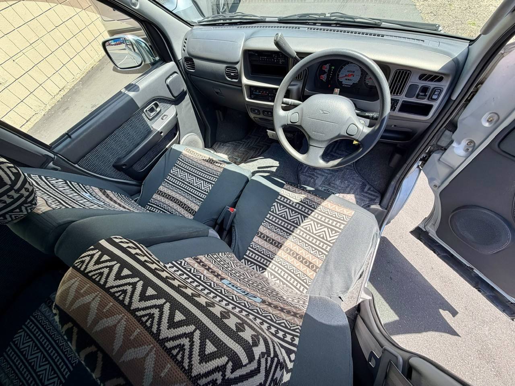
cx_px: 258
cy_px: 193
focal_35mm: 14
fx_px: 208
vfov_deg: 85.7
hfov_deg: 102.1
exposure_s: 1/344
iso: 50
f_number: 2.2
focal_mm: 2.22
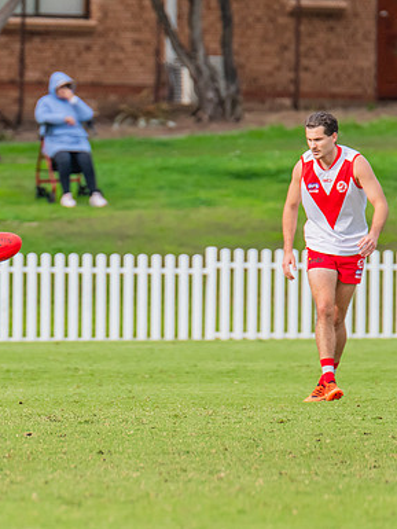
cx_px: -238
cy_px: 277
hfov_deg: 1.5
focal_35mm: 980
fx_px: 14977
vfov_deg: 2.0
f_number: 6.3
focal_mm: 420
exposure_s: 1/1600
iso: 800
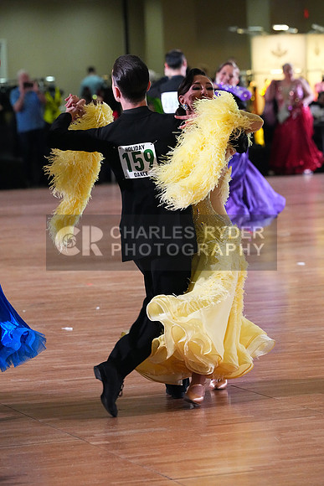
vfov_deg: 12.2
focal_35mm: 169
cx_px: 162
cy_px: 243
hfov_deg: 8.1
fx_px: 2280
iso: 10000
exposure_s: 1/400
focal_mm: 169
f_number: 5.6
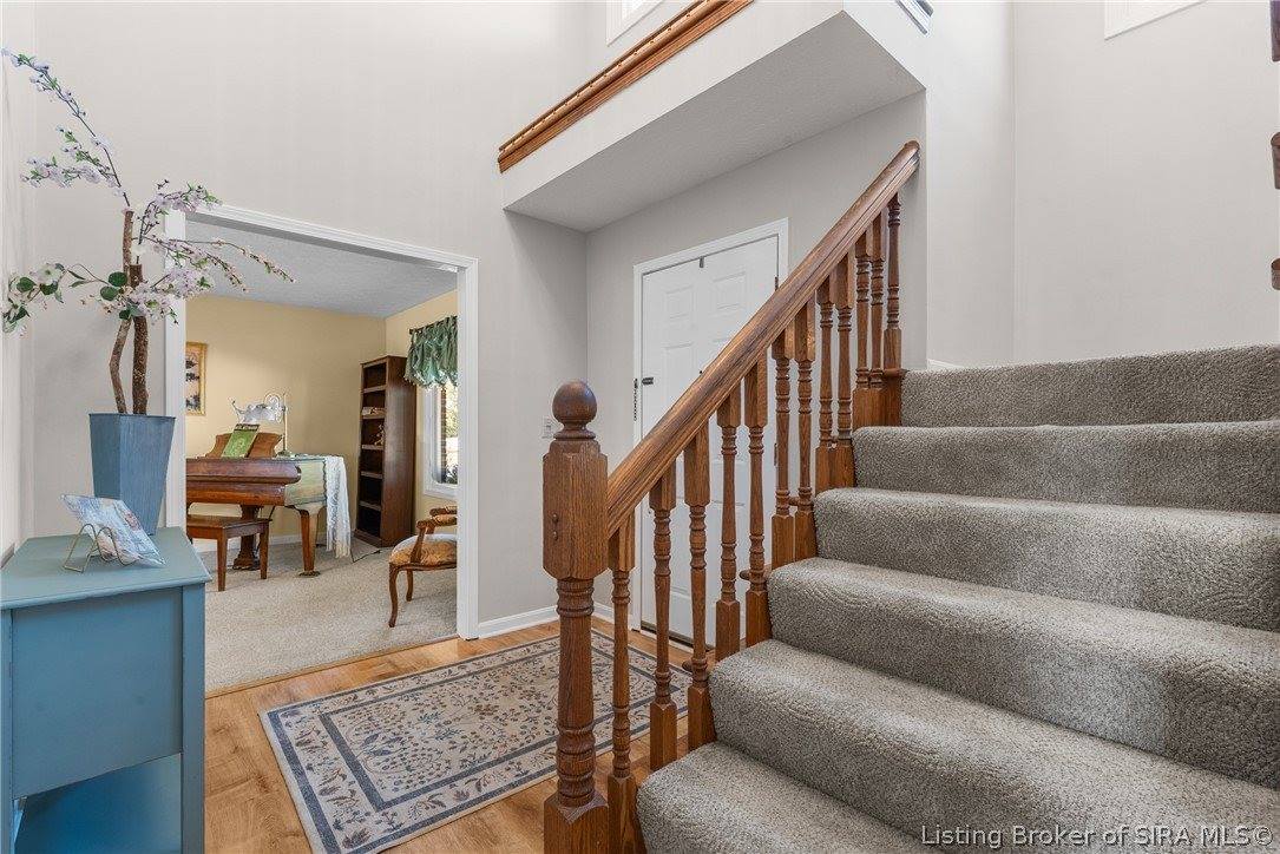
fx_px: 569
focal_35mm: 16
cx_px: 640
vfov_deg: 73.8
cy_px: 427
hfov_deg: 96.7
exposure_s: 1
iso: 800
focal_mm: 16
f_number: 11
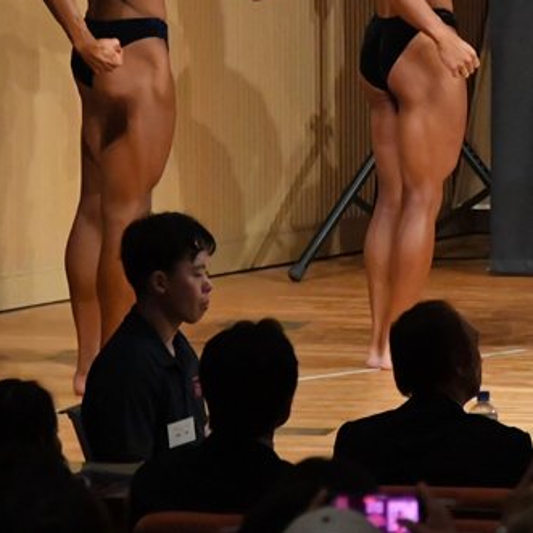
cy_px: 119
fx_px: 8309
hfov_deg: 3.7
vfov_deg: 3.7
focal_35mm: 477
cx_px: 358
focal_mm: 160
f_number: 5.6
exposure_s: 1/400
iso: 10000
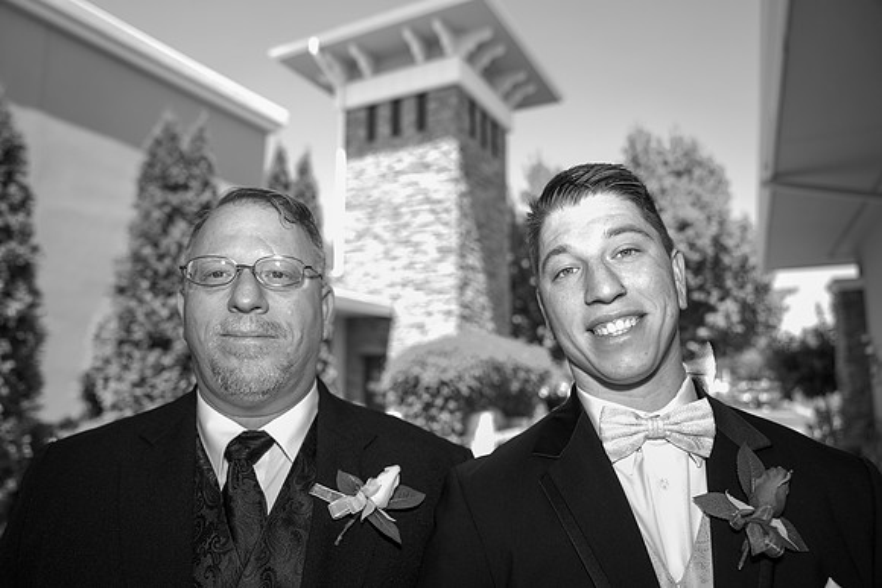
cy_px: 294
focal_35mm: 24
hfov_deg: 73.7
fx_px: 588
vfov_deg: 53.2
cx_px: 441
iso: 160
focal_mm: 24
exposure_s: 1/200
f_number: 2.8
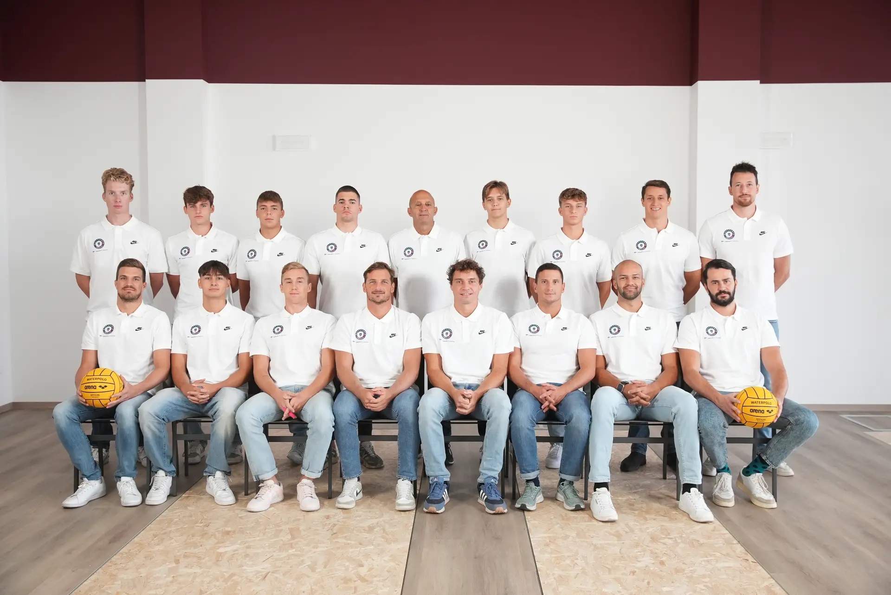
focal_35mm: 35
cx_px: 446
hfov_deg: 54.4
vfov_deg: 37.9
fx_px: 867
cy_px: 298
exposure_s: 1/100
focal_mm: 35
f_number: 4
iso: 2500
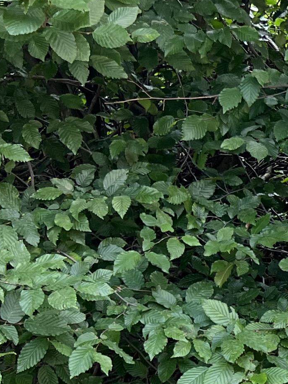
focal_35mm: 113
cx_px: 685
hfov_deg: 11.1
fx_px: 1254
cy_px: 424
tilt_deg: -17.4
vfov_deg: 16.9
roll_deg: +0.4
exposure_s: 1/141
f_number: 1.5
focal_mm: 5.7
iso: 40
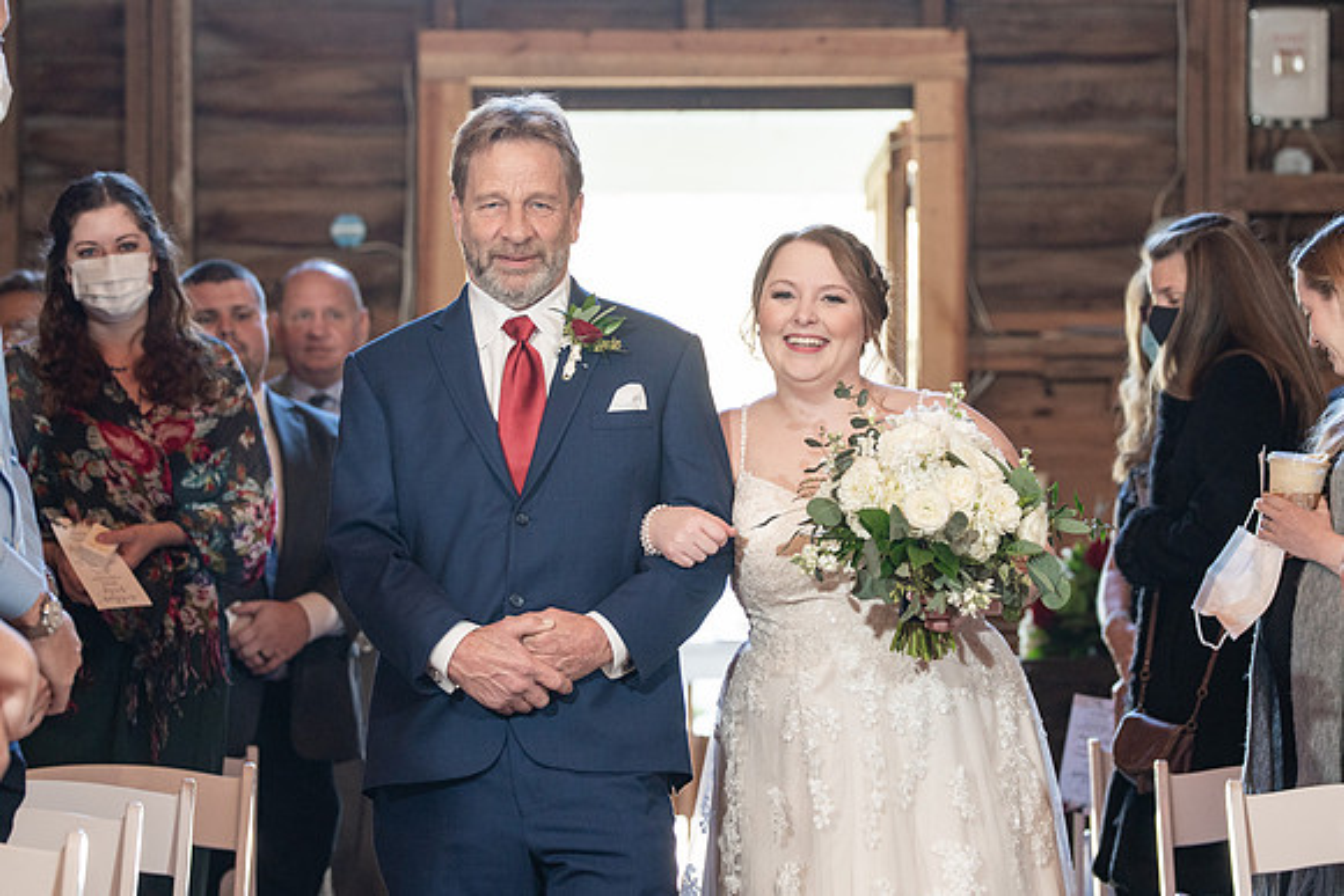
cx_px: 775
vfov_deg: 10.0
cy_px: 439
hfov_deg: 14.9
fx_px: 5139
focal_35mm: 138
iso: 2000
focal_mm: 117
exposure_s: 1/200
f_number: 4
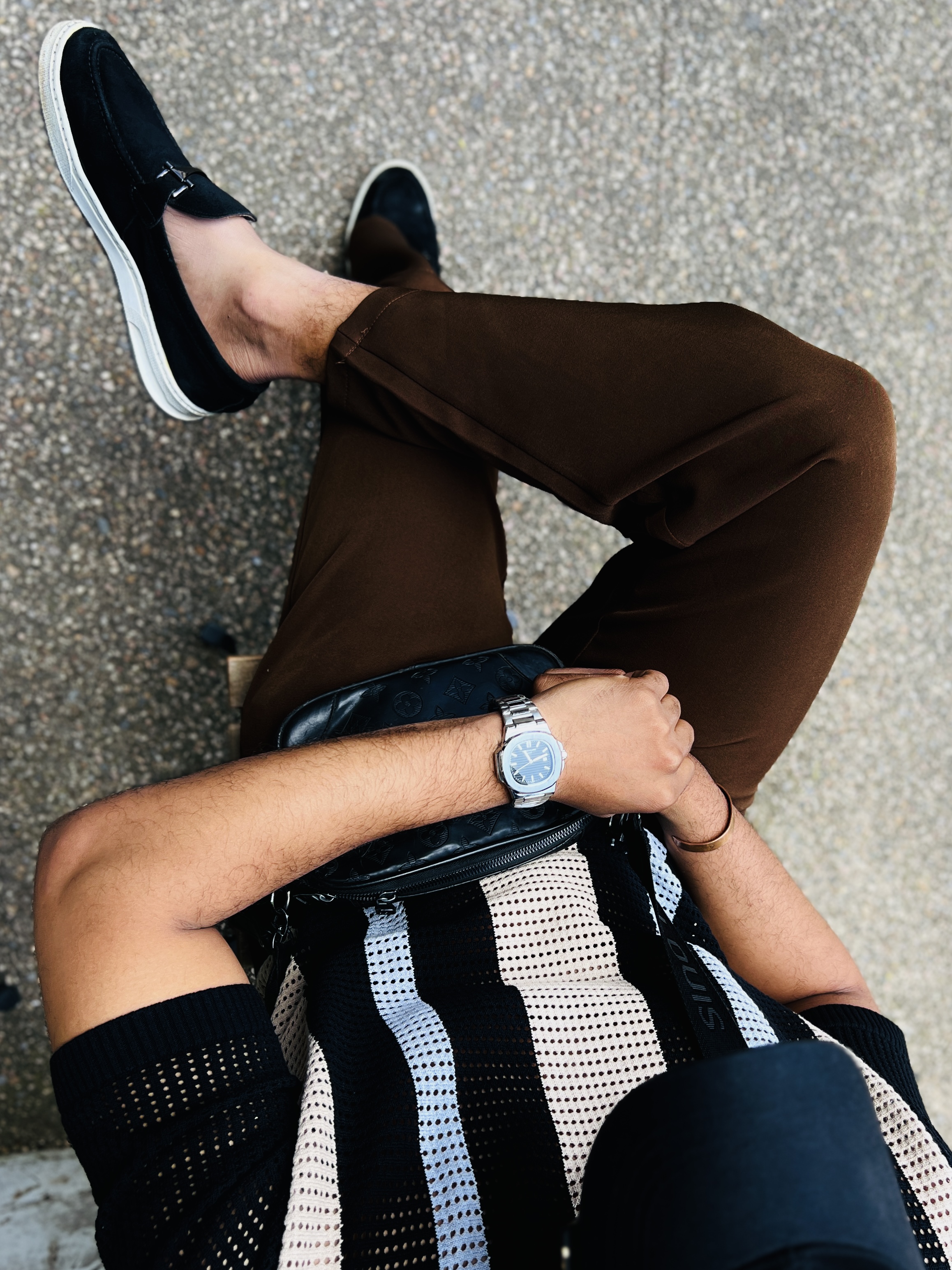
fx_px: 953
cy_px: 635
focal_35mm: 26
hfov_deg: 53.1
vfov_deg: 67.3
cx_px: 476
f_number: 1.5
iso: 50
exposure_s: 1/362
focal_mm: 5.7
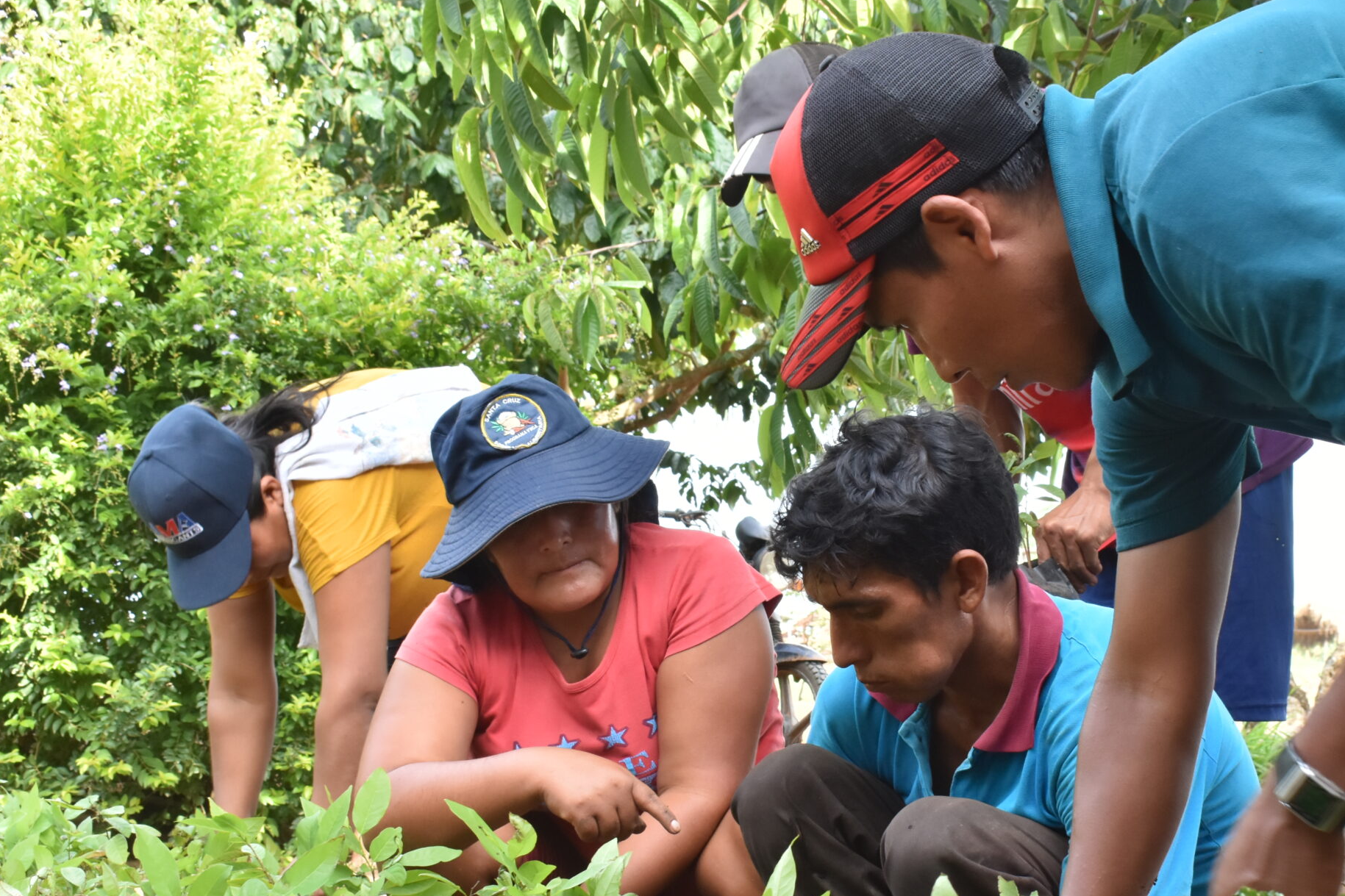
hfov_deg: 31.8
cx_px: 828
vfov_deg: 21.5
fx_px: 2353
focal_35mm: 63
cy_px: 622
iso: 640
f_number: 10
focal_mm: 30
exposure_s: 1/100
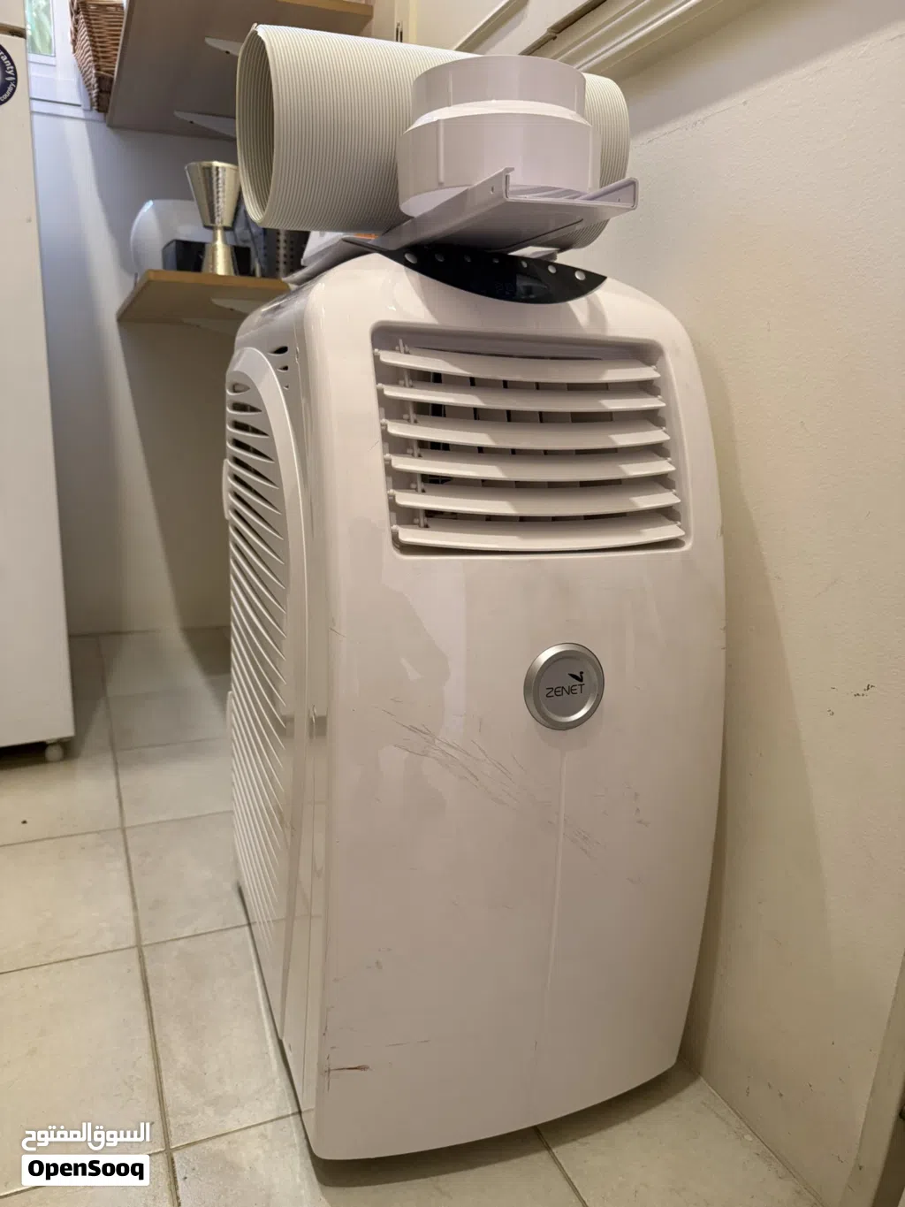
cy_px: 604
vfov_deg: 71.6
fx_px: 836
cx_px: 452
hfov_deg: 56.8
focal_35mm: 24
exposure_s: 1/50
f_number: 1.78
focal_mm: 6.76
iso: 400
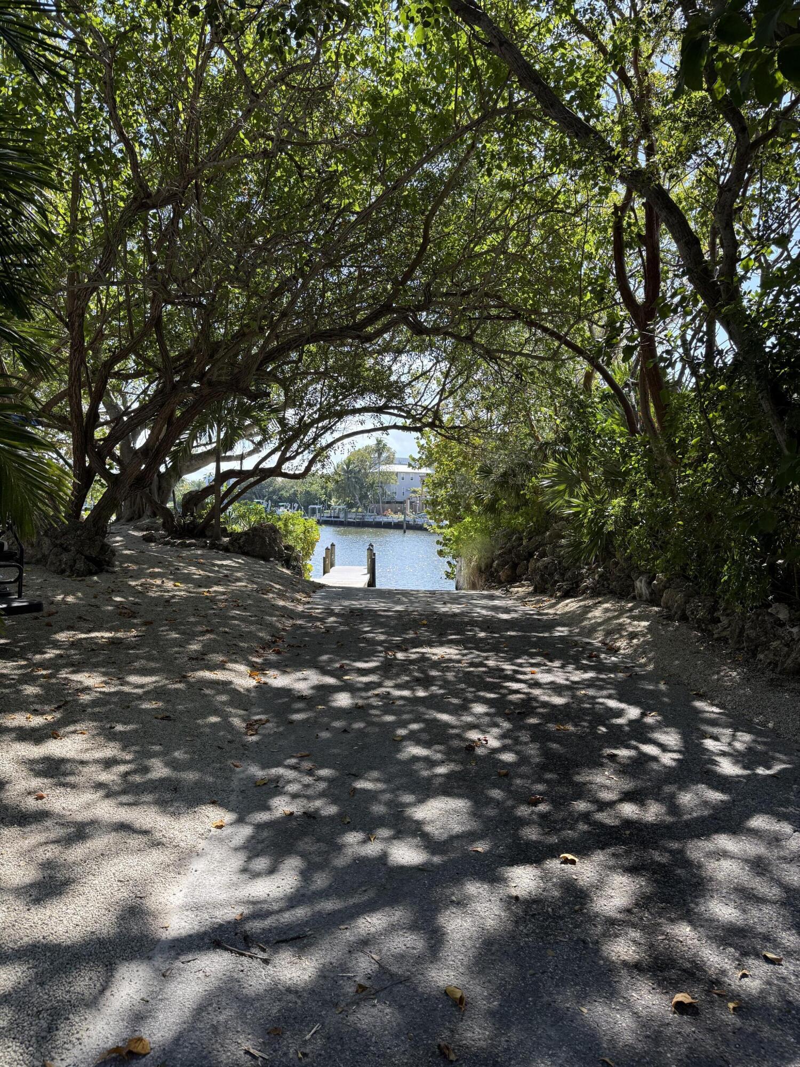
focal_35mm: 24
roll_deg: -0.7
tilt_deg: -3.2
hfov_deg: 56.8
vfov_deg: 71.6
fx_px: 740
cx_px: 400
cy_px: 534
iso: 100
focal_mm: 6.76
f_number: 1.78
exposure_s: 1/1018
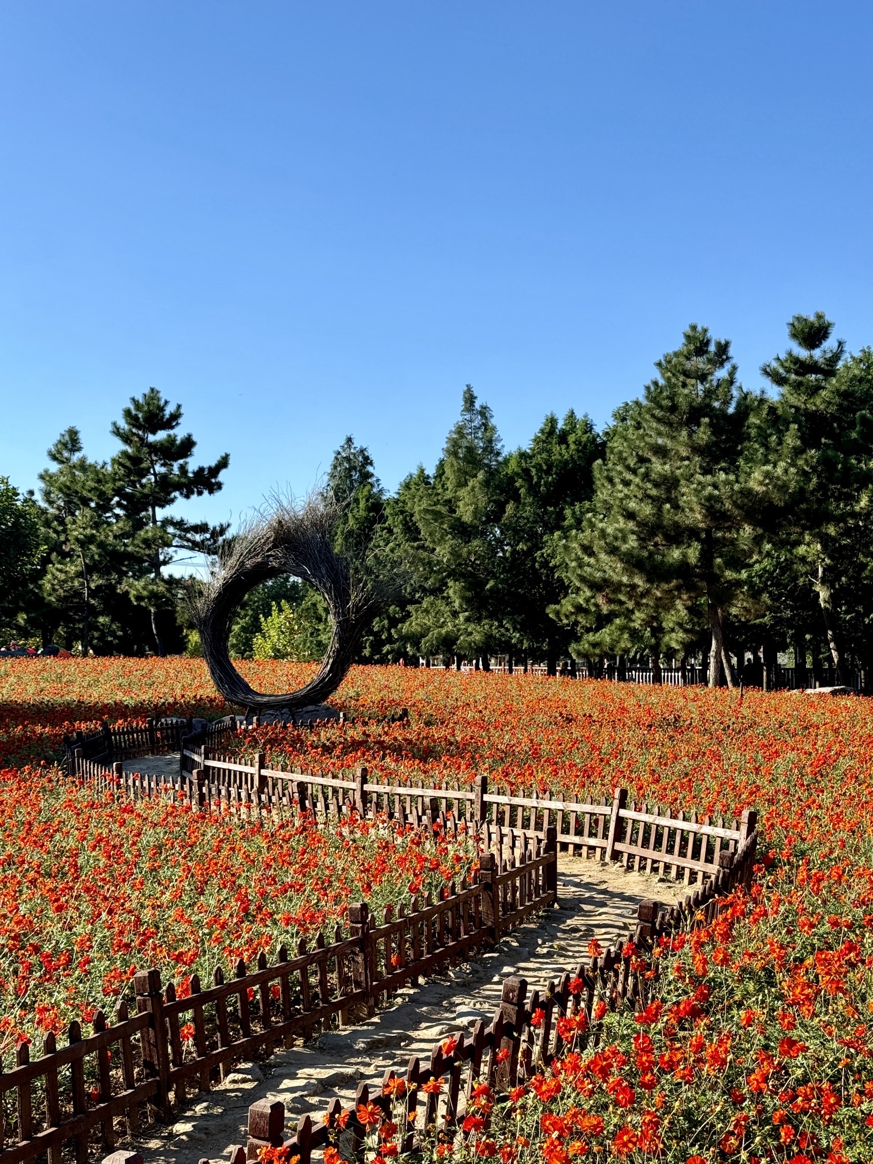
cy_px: 582
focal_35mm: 48
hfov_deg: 30.3
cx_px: 436
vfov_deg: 39.7
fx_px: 1614
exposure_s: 1/2415
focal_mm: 6.76
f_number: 1.78
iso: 64
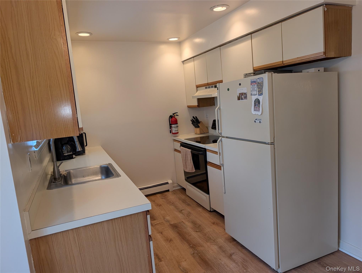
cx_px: 181
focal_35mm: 24
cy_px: 136
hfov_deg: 71.5
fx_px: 251
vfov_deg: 56.9
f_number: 1.68
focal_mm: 6.9
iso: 22
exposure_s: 1/96.6
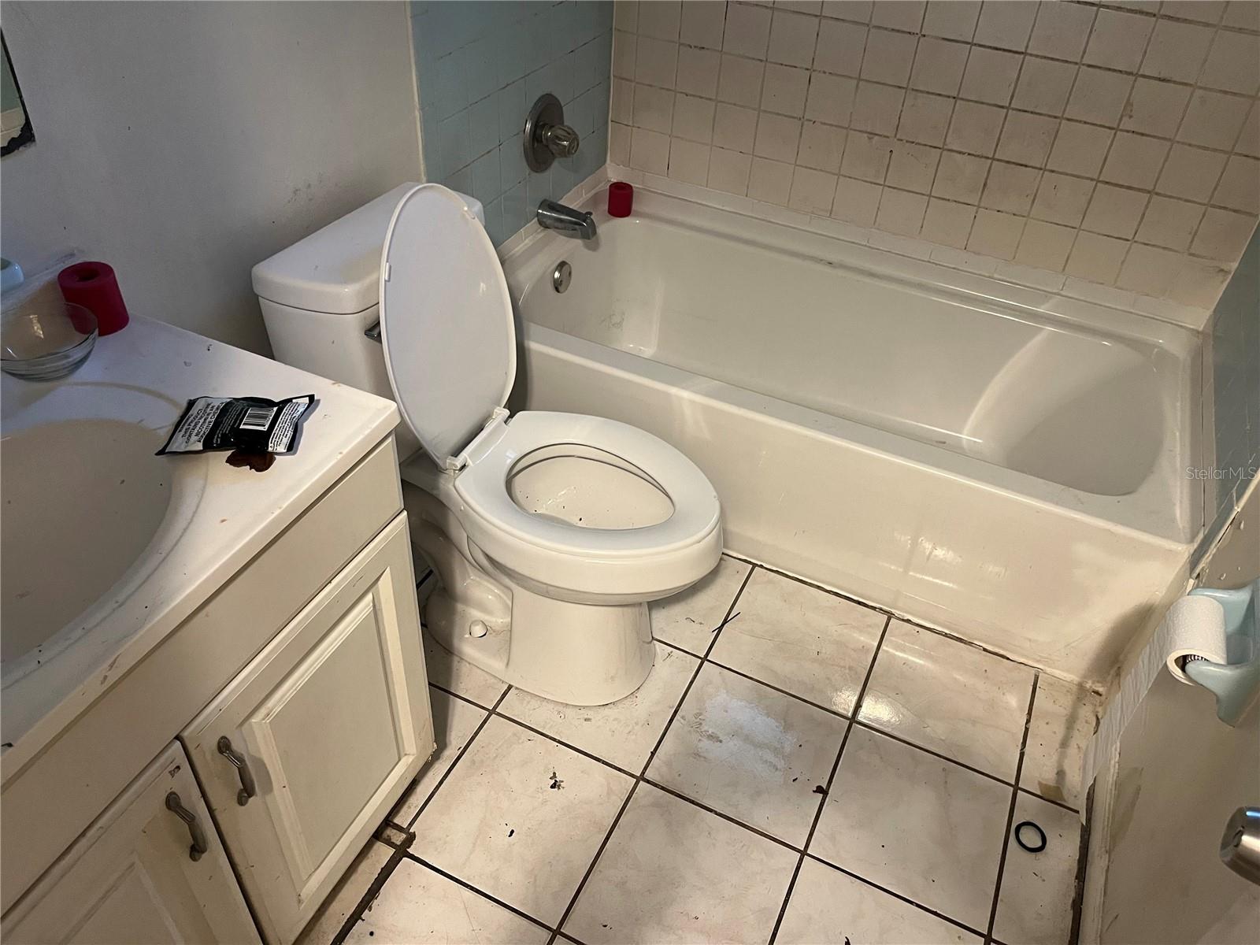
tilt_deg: -40.6
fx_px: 946
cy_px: 472
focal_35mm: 26
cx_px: 630
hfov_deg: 67.3
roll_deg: -3.3
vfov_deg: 53.1
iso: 320
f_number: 1.6
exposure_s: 1/60
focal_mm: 5.1
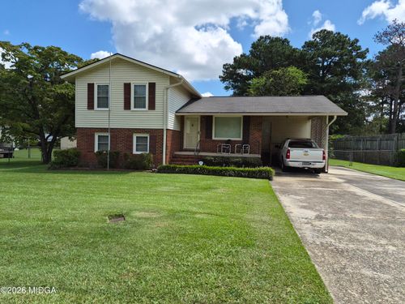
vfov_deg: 58.9
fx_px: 269
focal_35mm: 23
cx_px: 202
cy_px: 152
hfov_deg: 73.9
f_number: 1.8
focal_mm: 5.4
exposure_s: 1/6064
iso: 80
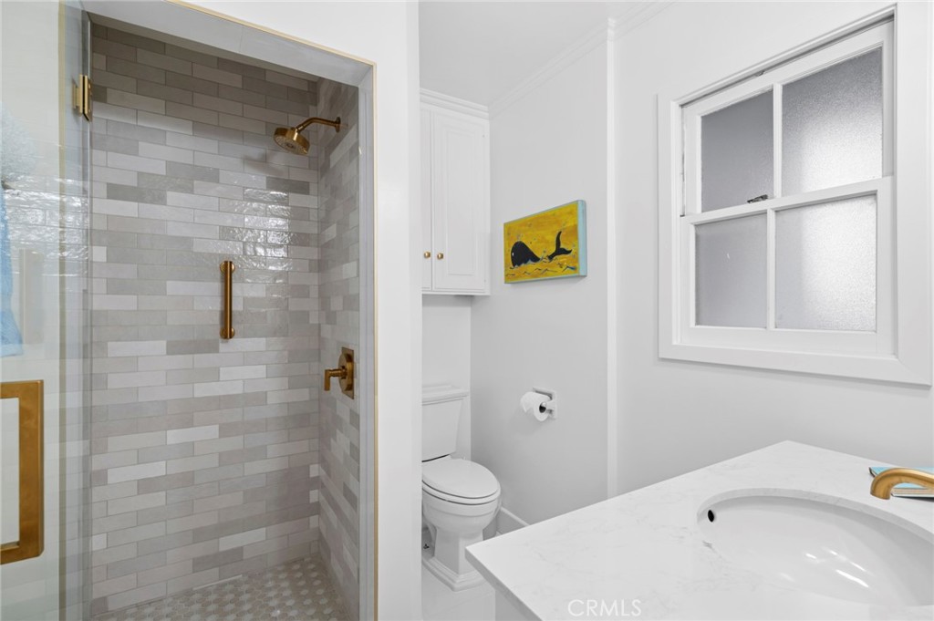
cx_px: 467
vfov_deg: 73.7
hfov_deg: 96.8
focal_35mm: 16
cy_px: 310
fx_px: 415
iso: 200
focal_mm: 16
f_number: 8
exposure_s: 1/3.33
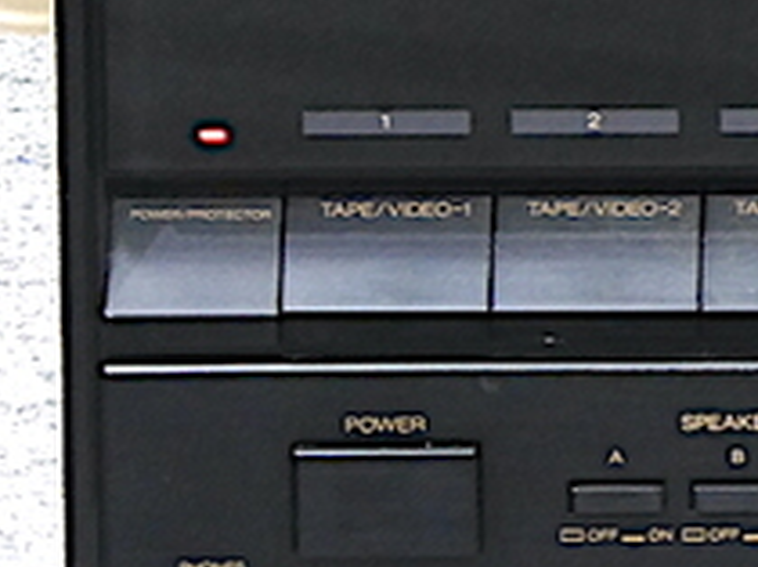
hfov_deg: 2.7
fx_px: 16011
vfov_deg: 2.0
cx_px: 1574
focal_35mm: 732
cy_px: -119
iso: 200
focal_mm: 28.7
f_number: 5.5
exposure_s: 1/1.6
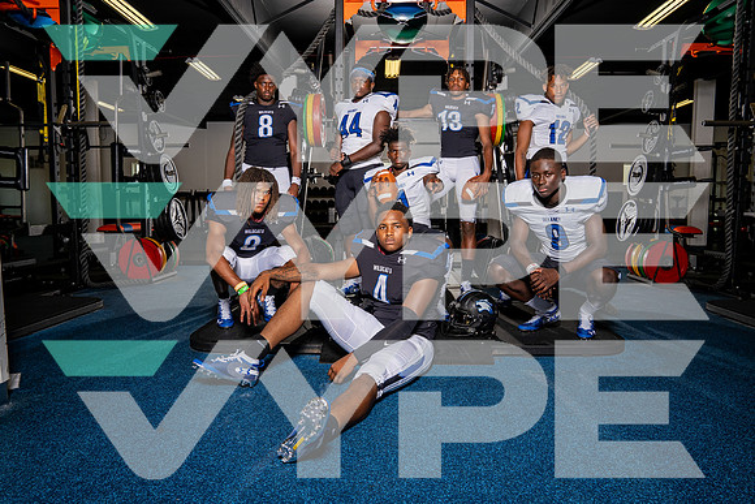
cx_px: 378
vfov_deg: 53.2
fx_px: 503
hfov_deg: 73.7
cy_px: 252
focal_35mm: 24
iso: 100
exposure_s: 1/250
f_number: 6.3
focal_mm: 24
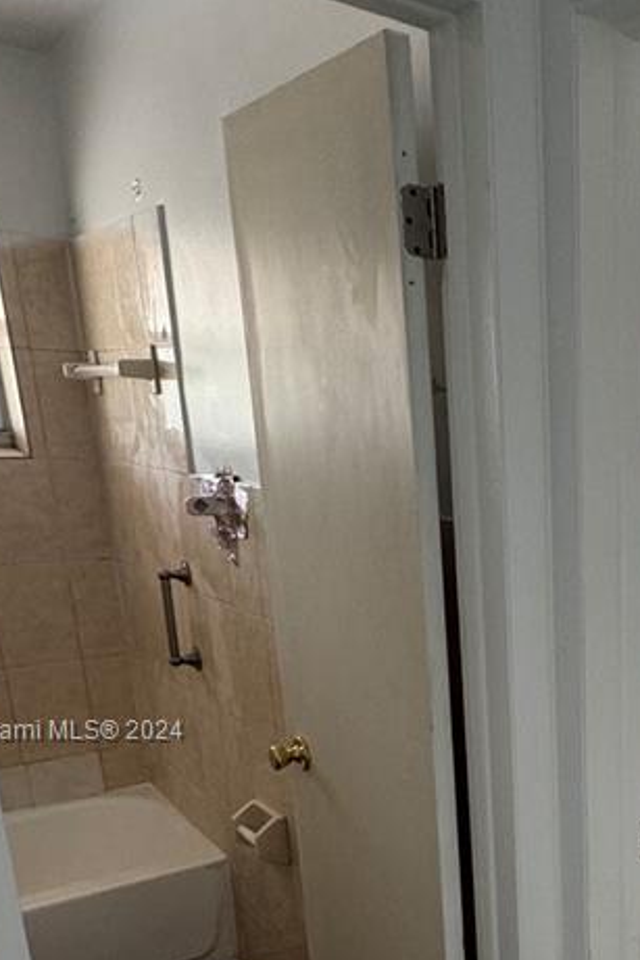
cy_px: 733
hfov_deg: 30.5
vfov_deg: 48.5
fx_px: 1012
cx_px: 740
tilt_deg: -17.7
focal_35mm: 38
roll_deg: -0.4
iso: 200
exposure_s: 1/99
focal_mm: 2.22
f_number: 2.2
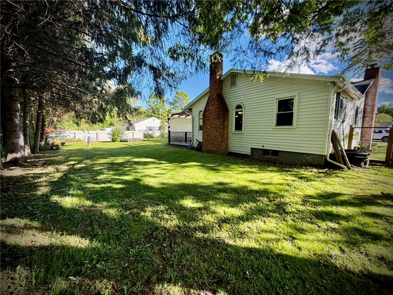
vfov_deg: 85.7
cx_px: 196
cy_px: 148
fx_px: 159
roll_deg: +0.2
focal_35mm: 14
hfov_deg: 102.1
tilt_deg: -3.7
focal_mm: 2.22
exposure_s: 1/181
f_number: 2.2
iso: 40
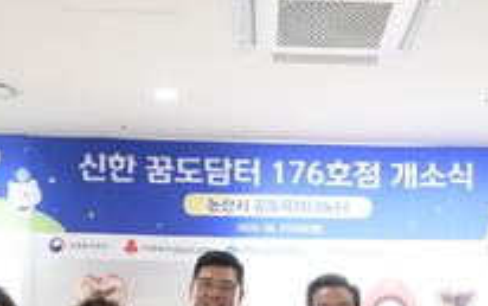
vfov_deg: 20.7
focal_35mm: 59
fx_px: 785
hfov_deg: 34.3
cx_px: 313
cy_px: 357
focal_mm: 19
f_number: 7.1
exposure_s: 1/200
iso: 2000
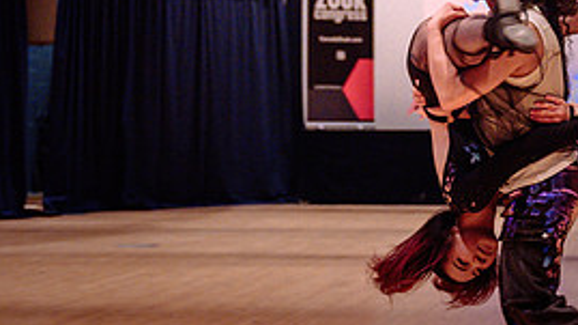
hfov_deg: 20.4
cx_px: 449
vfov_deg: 11.6
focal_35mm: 104
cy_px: 107
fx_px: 1593
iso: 2500
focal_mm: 46
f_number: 2.8
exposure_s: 1/200
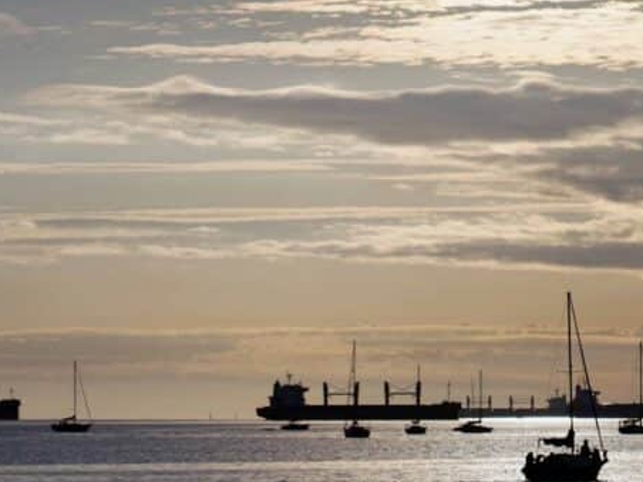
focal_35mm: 229
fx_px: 4254
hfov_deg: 8.6
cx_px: 448
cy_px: 198
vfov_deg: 6.5
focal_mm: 105
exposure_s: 1/8000
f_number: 4
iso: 250
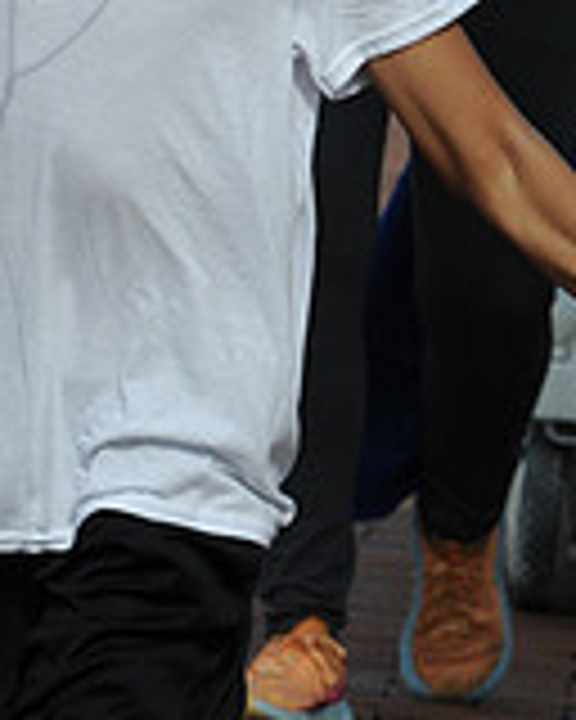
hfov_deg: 2.5
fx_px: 13020
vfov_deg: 3.2
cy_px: 225
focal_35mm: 611
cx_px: 110
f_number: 8
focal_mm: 120
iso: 320
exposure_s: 1/1250
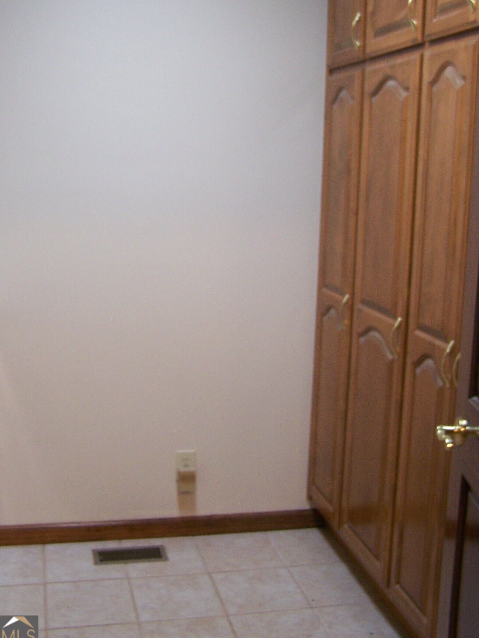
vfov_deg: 42.0
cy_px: 275
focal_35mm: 45
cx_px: 209
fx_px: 830
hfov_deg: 32.1
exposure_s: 1/15
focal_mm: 6.3
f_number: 2.8
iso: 160
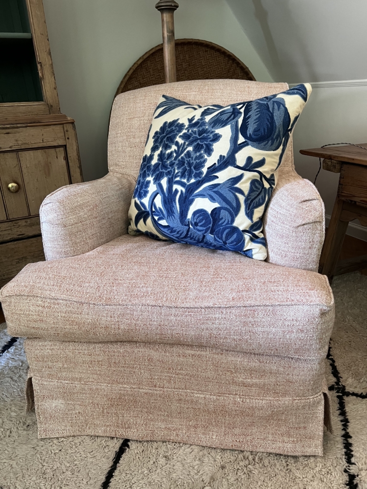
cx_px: 184
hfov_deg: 53.1
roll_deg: +2.4
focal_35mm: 26
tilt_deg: -21.4
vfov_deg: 67.3
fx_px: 368
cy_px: 244
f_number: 1.5
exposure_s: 1/59
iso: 320
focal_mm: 5.7
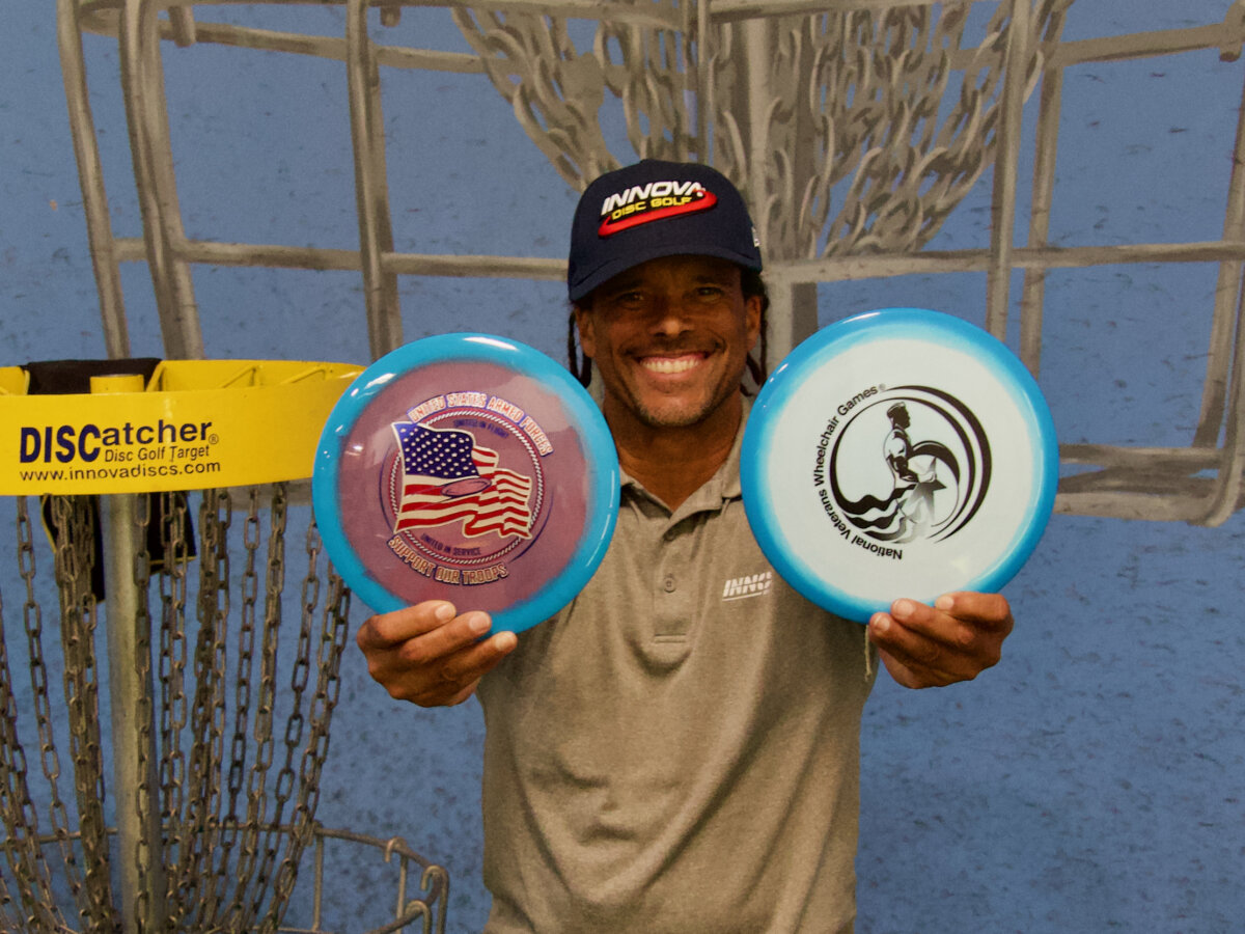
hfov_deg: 60.0
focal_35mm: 30
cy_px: 467
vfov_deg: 46.8
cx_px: 622
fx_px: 1079
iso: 1600
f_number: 3.6
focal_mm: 15
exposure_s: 1/100
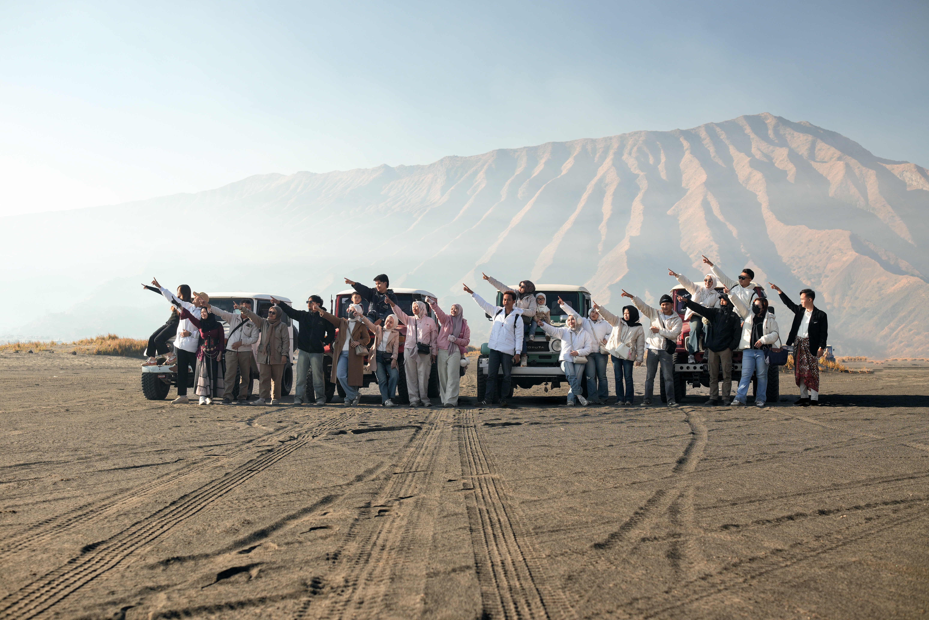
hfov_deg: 47.9
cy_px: 310
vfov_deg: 33.0
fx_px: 1045
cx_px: 464
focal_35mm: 40
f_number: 3.2
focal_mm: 27
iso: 100
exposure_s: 1/125
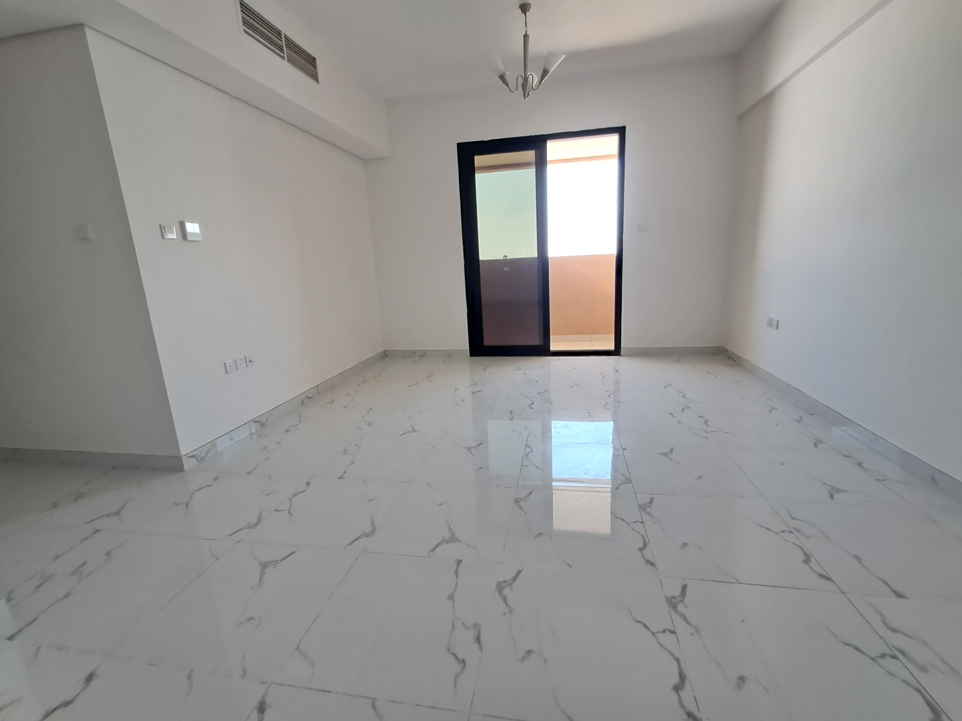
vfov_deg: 78.1
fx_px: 445
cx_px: 481
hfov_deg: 94.5
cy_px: 360
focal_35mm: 16
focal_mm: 1.64
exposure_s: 1/50
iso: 80
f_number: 2.2
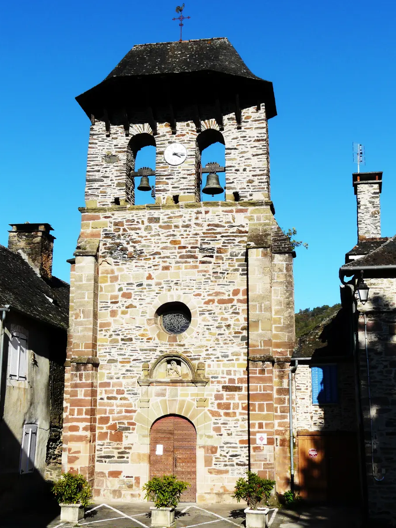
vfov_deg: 39.7
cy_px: 275
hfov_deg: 30.3
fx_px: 732
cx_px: 198
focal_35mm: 48
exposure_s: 1/400
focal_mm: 7.4
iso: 100
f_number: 7.1
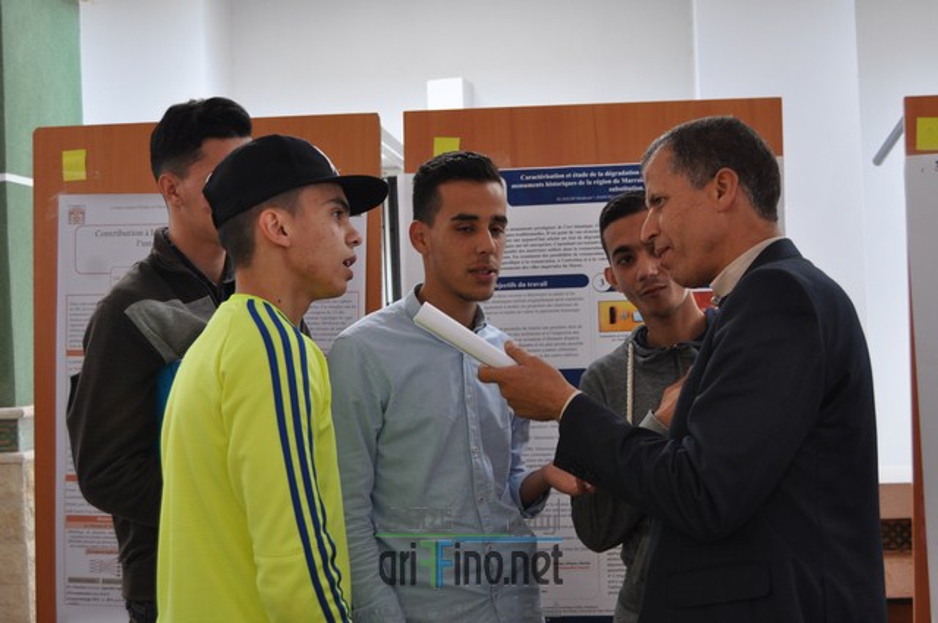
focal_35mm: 48
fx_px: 1249
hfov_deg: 41.2
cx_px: 469
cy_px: 312
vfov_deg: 28.0
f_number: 5.6
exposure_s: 1/125
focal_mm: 32
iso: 360
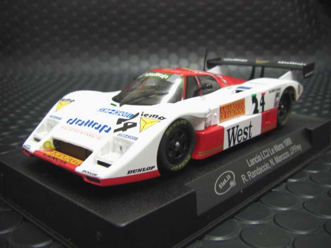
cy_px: 124
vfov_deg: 37.7
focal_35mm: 38
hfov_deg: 49.0
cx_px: 166
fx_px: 363
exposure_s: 1/20
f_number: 3.4
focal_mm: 6.3
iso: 200
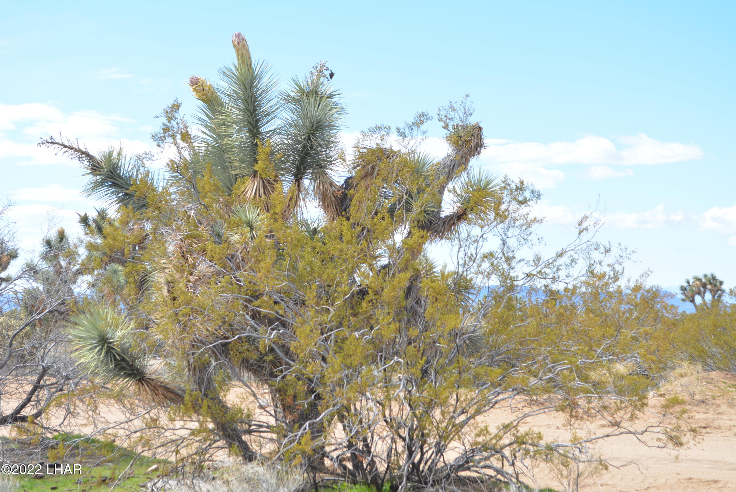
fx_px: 1688
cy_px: 246
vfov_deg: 16.6
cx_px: 368
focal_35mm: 82
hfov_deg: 24.6
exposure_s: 1/125
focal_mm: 55
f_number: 8
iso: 100
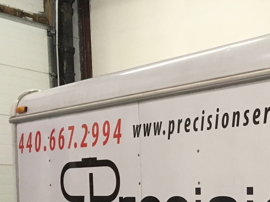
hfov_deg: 25.6
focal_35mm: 70
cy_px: 237
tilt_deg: -4.5
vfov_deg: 19.8
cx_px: 301
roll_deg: +0.1
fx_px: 546
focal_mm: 4.15
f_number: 2.2
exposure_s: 1/30
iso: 160
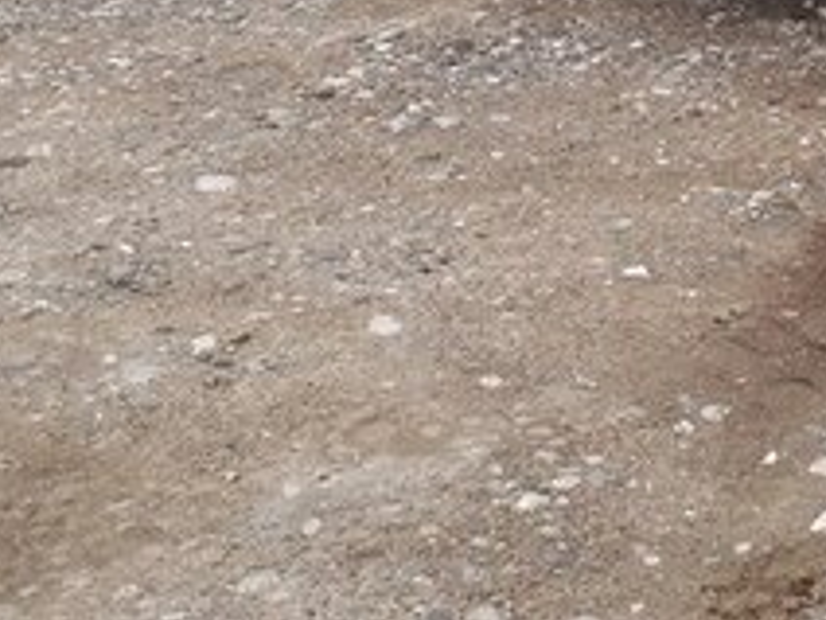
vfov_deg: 15.9
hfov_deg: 21.2
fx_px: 2004
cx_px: 1068
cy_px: -341
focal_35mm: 84
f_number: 1.9
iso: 40
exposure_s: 1/297
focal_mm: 3.6
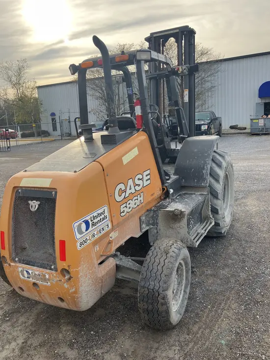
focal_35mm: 28
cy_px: 180
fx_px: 291
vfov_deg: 63.4
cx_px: 135
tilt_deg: -10.2
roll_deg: +3.0
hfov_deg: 49.8
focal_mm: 3.99
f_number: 1.8
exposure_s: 1/540
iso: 32
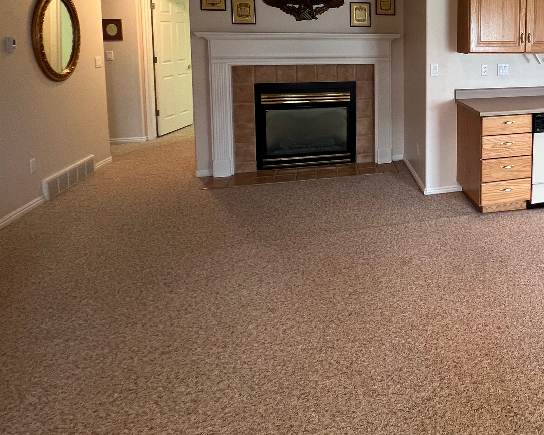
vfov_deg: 53.2
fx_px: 386
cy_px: 63
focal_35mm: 24
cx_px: 451
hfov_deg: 62.9
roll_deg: +0.1
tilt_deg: -3.9
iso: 160
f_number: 1.8
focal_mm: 1.57
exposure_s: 1/60
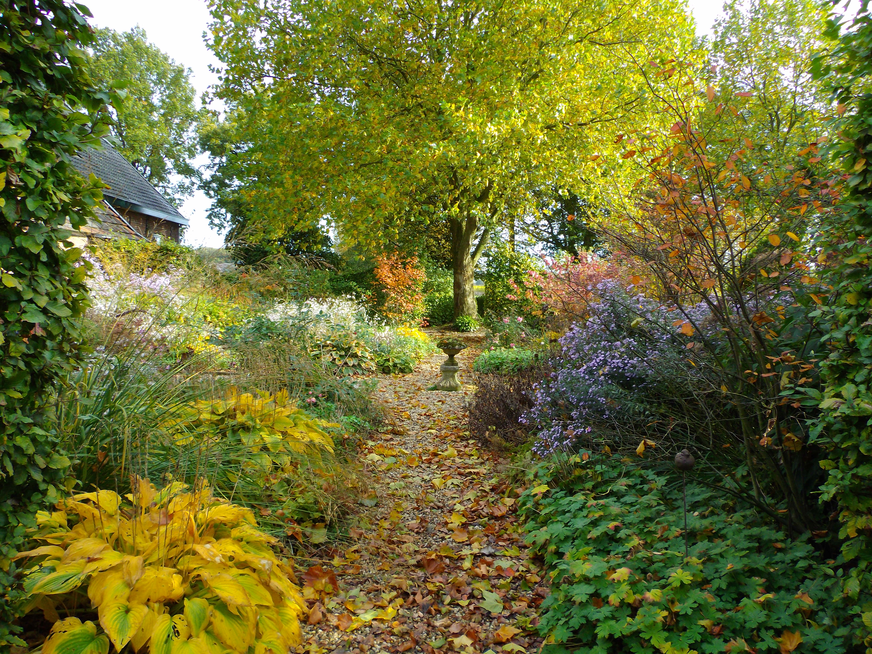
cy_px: 327
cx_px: 436
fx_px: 705
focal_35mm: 28
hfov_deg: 63.4
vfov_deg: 49.7
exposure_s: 1/250
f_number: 3.1
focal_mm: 5
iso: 100
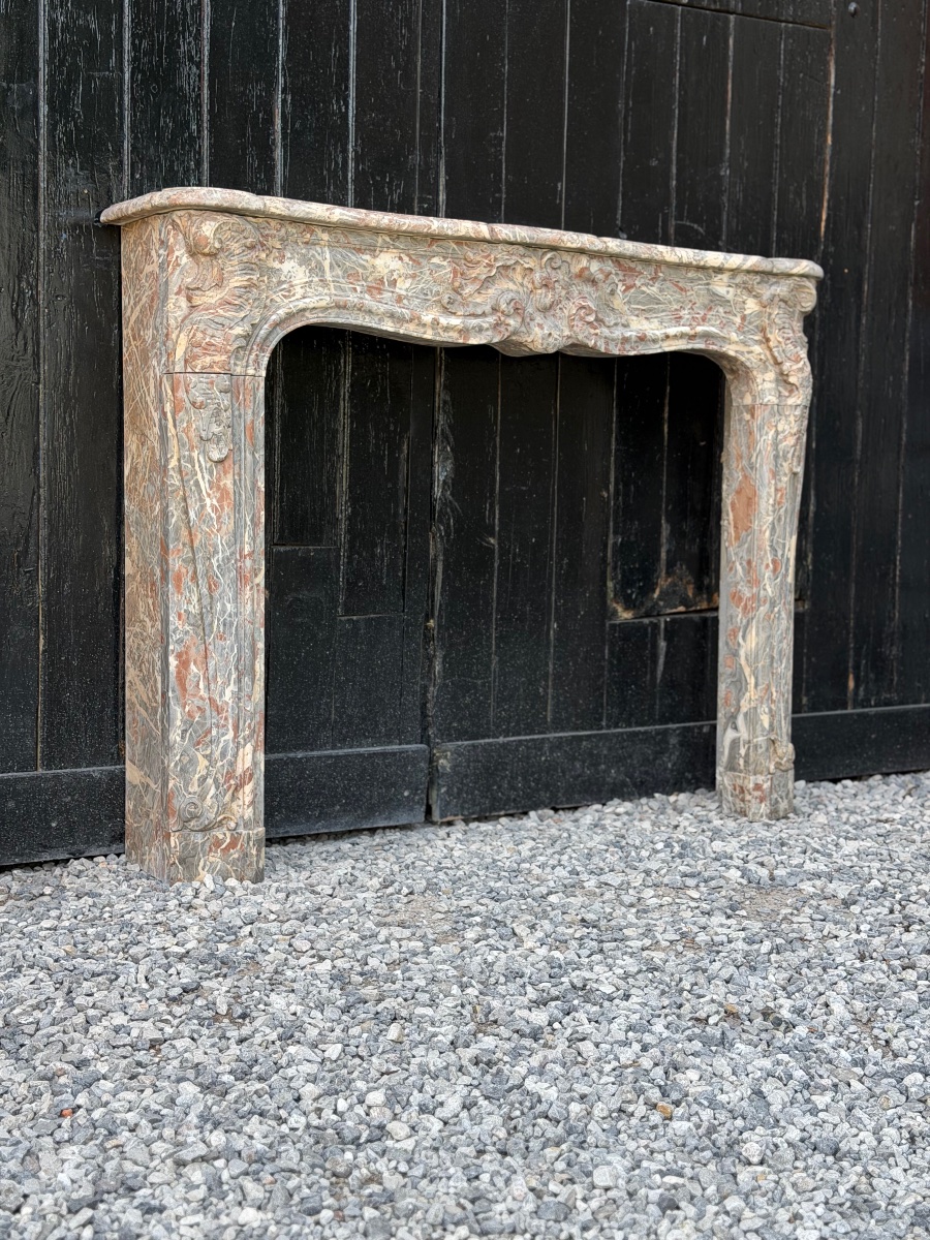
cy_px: 620
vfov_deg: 39.7
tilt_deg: -4.7
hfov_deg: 30.3
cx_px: 465
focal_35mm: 48
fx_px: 1719
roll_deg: -1.5
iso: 50
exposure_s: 1/190
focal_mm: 6.76
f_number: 1.78
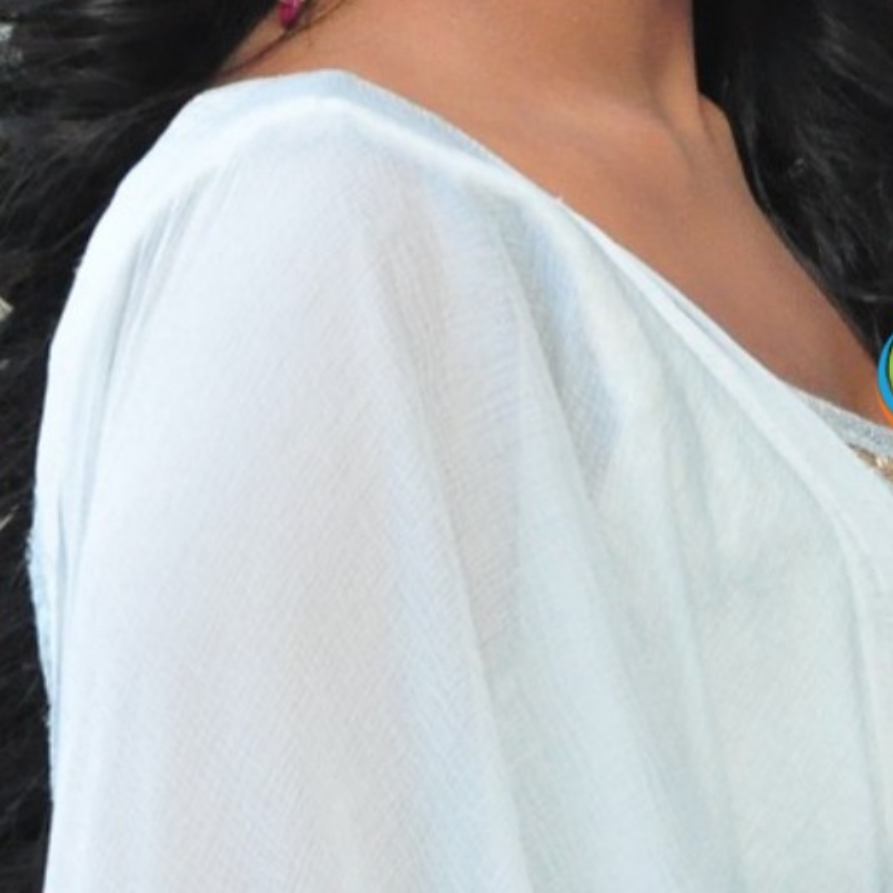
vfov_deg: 4.9
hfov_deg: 4.9
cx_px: 1244
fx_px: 10361
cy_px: -285
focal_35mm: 355
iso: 1600
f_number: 7.1
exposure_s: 1/125
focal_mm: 66
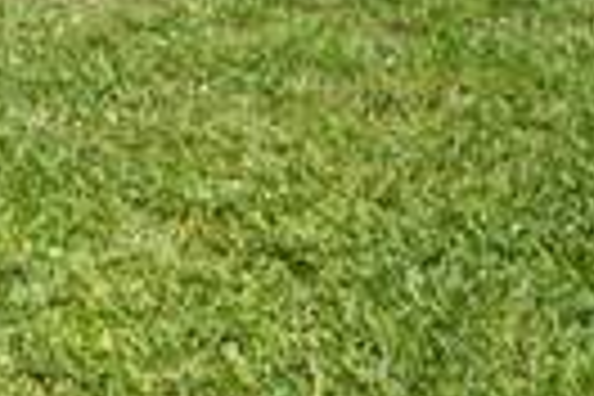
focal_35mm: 167
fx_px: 2756
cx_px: -904
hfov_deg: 10.4
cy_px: -655
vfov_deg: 7.5
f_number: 10
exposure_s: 1/250
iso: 100
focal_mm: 27.5
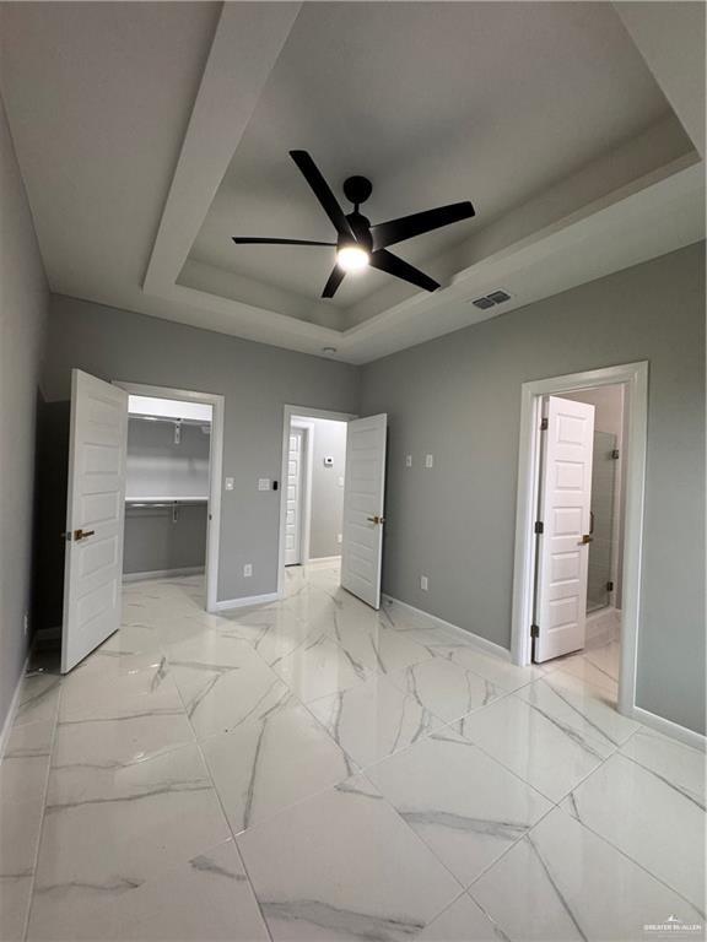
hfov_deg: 85.7
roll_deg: -2.7
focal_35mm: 14
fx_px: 381
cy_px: 471
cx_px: 354
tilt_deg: +0.6
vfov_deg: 102.1
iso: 200
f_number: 2.2
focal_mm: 2.22
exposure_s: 1/60
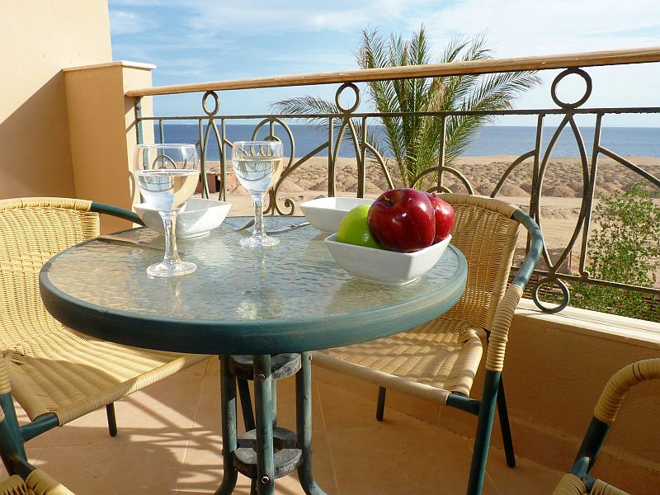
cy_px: 248
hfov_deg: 65.3
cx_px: 330
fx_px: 515
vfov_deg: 51.4
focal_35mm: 27
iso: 100
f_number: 5.6
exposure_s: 1/320
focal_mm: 4.8
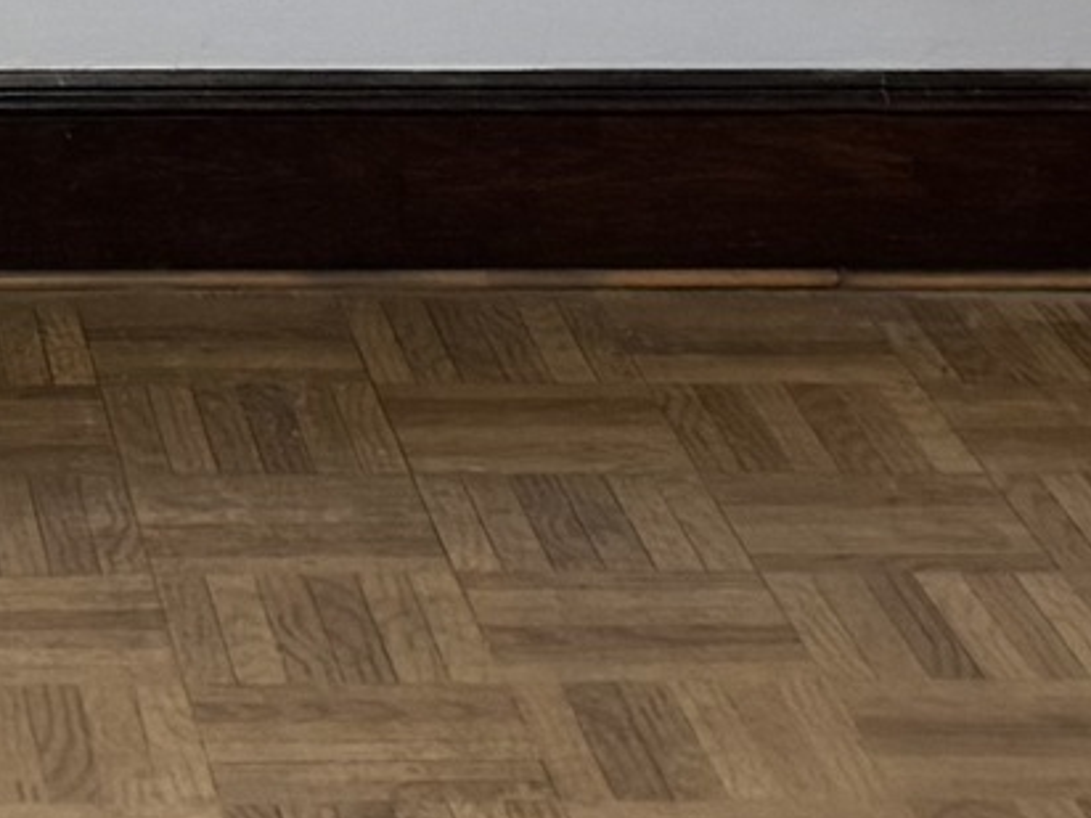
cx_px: -180
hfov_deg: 10.9
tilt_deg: -3.3
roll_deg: -0.1
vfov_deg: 7.8
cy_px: -987
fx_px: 5642
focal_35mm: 179
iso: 160
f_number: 1.78
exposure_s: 1/120
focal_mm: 6.76
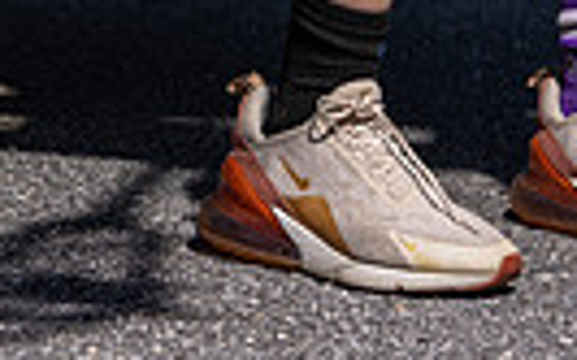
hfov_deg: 12.2
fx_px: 2704
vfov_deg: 7.1
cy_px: -586
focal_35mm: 172
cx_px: 354
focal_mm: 50
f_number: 6.3
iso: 64
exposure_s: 1/400
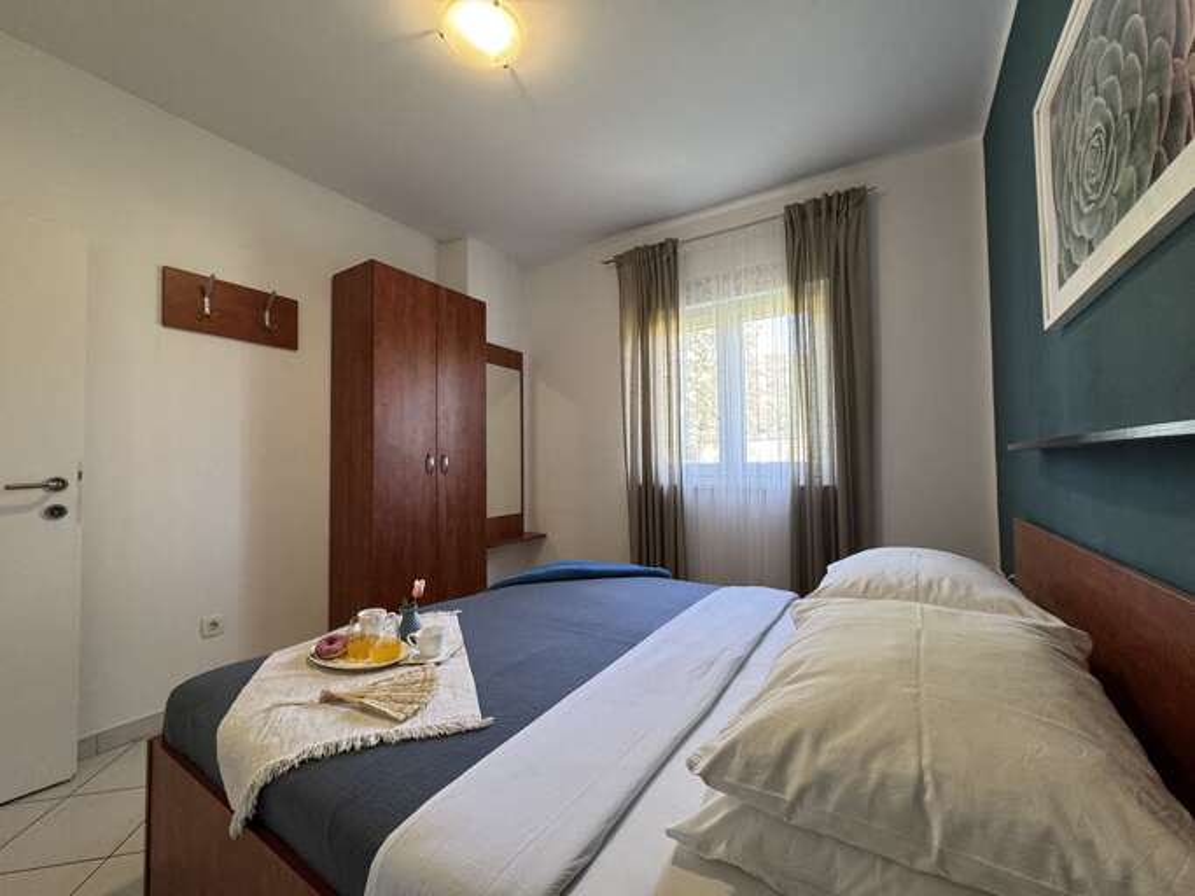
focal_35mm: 14
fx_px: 483
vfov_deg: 85.7
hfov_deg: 102.1
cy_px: 448
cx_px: 598
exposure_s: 1/50
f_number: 2.2
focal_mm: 2.22
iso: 160
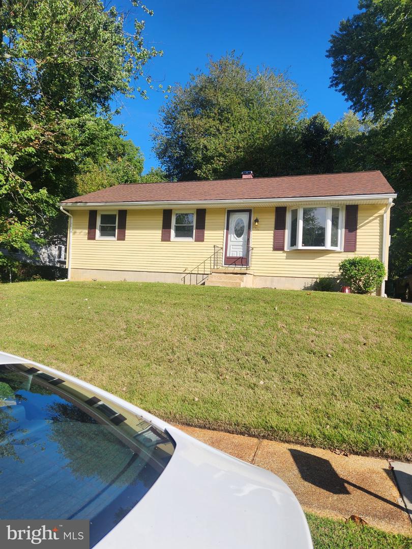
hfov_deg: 58.9
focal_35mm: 23
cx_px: 206
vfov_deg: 73.9
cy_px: 274
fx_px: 365
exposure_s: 1/1930
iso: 20
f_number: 1.8
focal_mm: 5.4
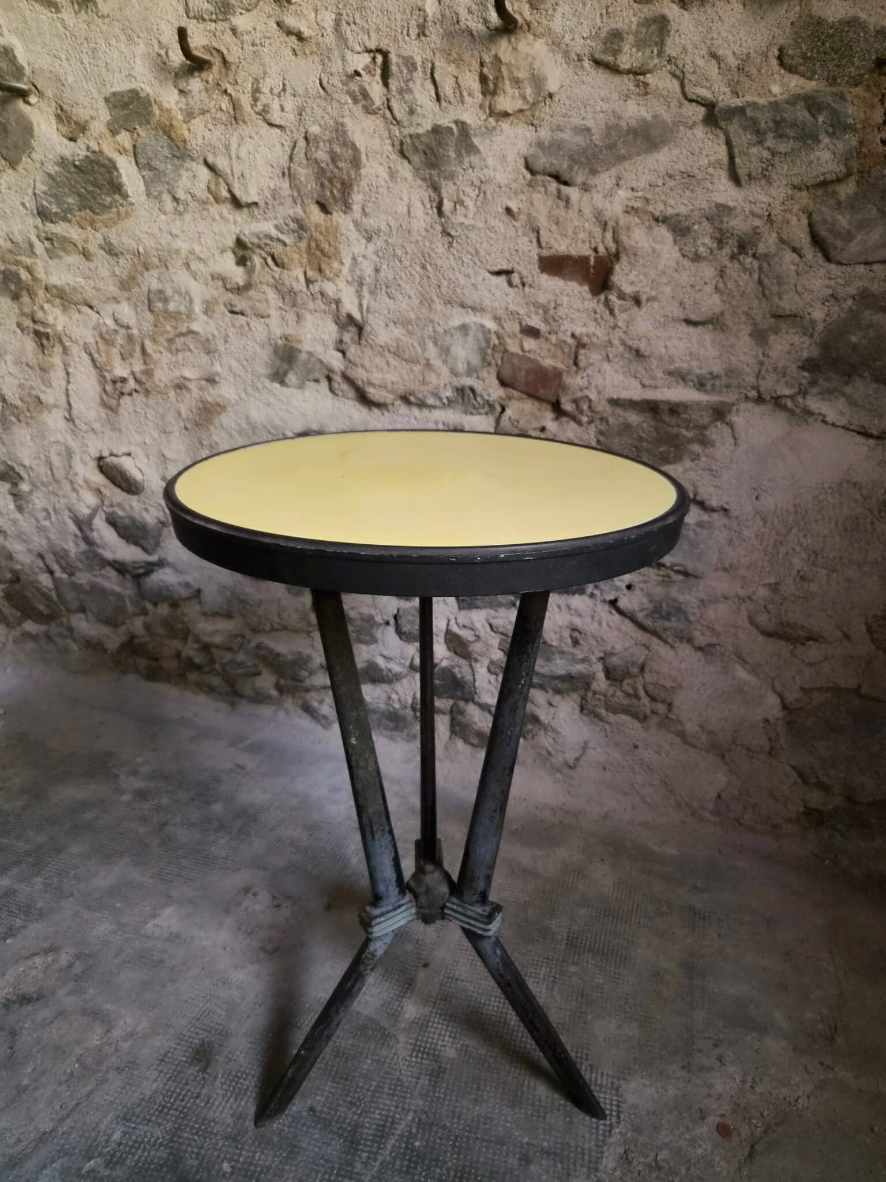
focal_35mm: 23
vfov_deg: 73.9
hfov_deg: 58.9
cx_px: 443
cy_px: 591
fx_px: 785
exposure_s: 1/100
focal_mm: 5.4
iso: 2000
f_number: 1.8
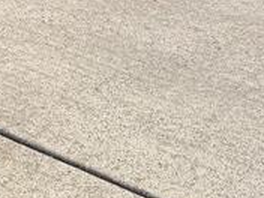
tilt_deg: -10.7
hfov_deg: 13.2
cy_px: -242
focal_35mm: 140
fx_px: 1068
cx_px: -141
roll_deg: -0.4
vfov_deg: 9.6
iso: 80
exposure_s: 1/1618
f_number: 1.78
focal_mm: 6.76
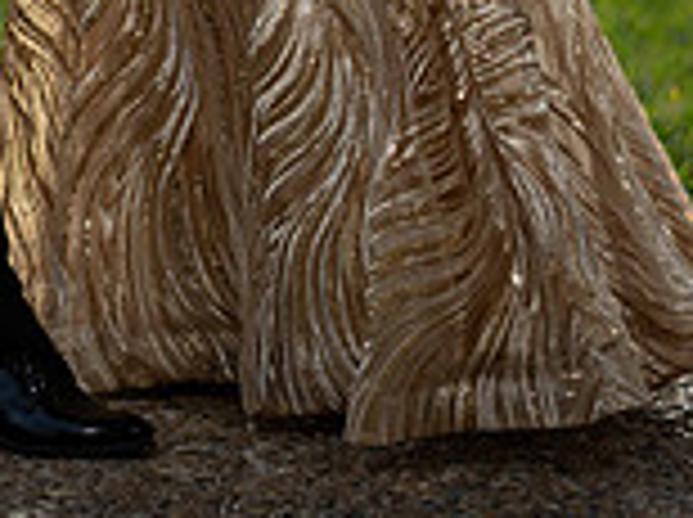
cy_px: -486
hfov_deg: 8.3
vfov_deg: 6.1
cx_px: 126
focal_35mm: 239
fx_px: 4777
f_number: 2.2
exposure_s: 1/2500
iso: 200
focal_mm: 85
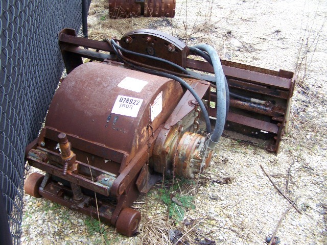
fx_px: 359
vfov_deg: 37.7
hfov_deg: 49.0
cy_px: 122
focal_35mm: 38
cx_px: 164
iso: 80
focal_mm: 6.3
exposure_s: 1/30
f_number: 2.8
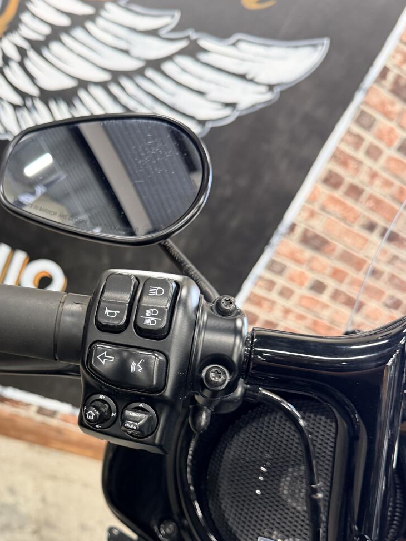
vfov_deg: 49.3
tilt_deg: -20.9
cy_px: 358
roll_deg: -27.2
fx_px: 578
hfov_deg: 37.9
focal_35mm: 37
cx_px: 114
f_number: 1.78
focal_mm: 6.76
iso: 250
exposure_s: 1/60
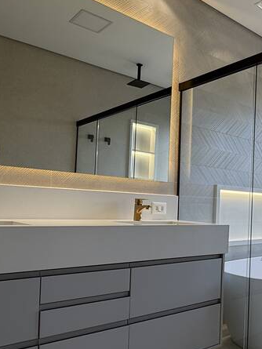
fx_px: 343
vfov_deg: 53.7
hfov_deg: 40.6
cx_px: 196
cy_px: 204
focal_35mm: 34
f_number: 2.2
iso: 64
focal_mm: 2.22
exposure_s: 1/120
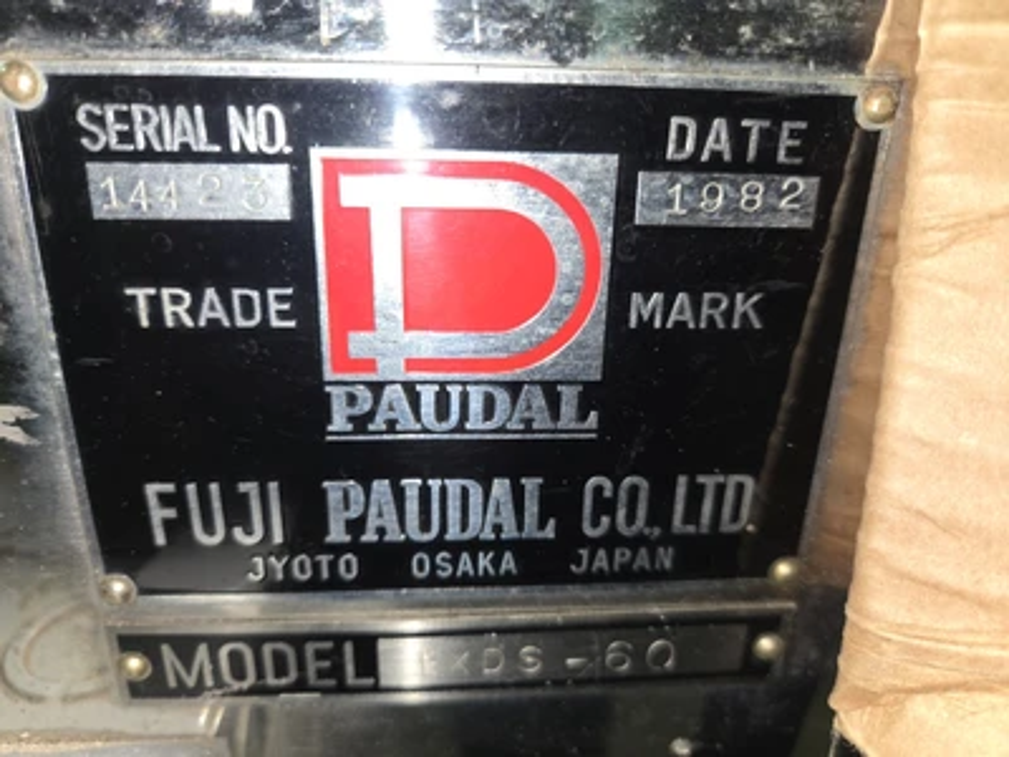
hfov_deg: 73.9
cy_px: 378
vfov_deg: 58.9
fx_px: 670
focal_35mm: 23
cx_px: 504
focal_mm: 5.4
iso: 64
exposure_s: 1/50
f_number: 1.8
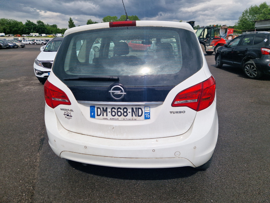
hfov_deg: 73.9
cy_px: 102
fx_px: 179
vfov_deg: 58.9
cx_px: 135
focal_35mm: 23
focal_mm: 5.4
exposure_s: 1/2500
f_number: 1.8
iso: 50
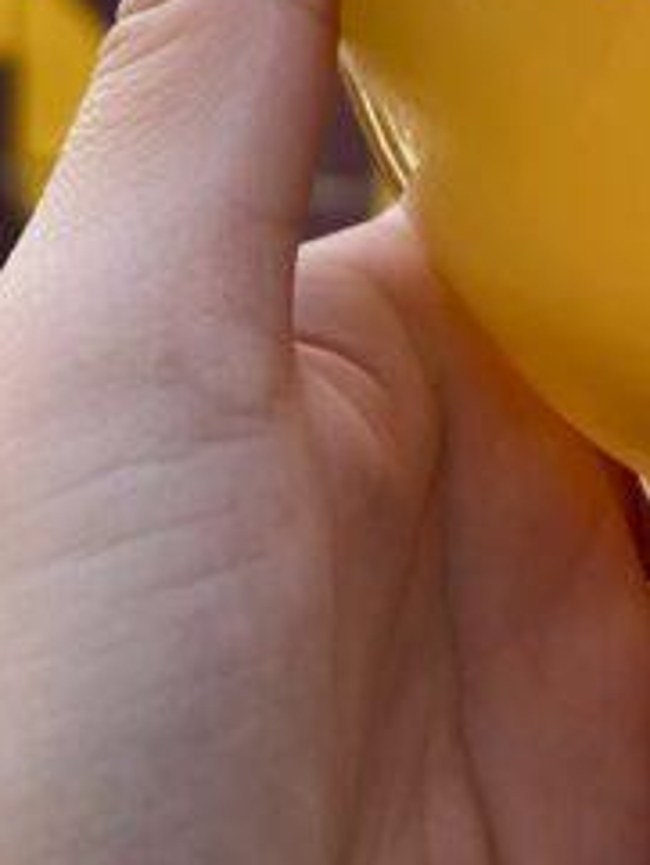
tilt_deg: +3.3
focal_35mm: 115
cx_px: 711
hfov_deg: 12.7
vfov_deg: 16.2
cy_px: -257
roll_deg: +1.1
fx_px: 2877
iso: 50
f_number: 1.5
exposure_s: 1/384
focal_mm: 5.7
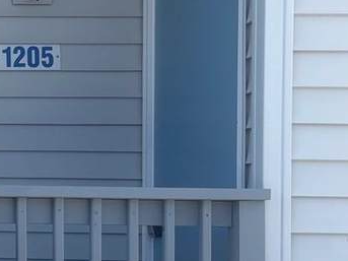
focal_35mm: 97
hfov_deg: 17.9
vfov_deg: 15.1
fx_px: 975
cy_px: 225
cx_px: -191
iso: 50
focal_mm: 5.96
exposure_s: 1/1953
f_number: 1.6
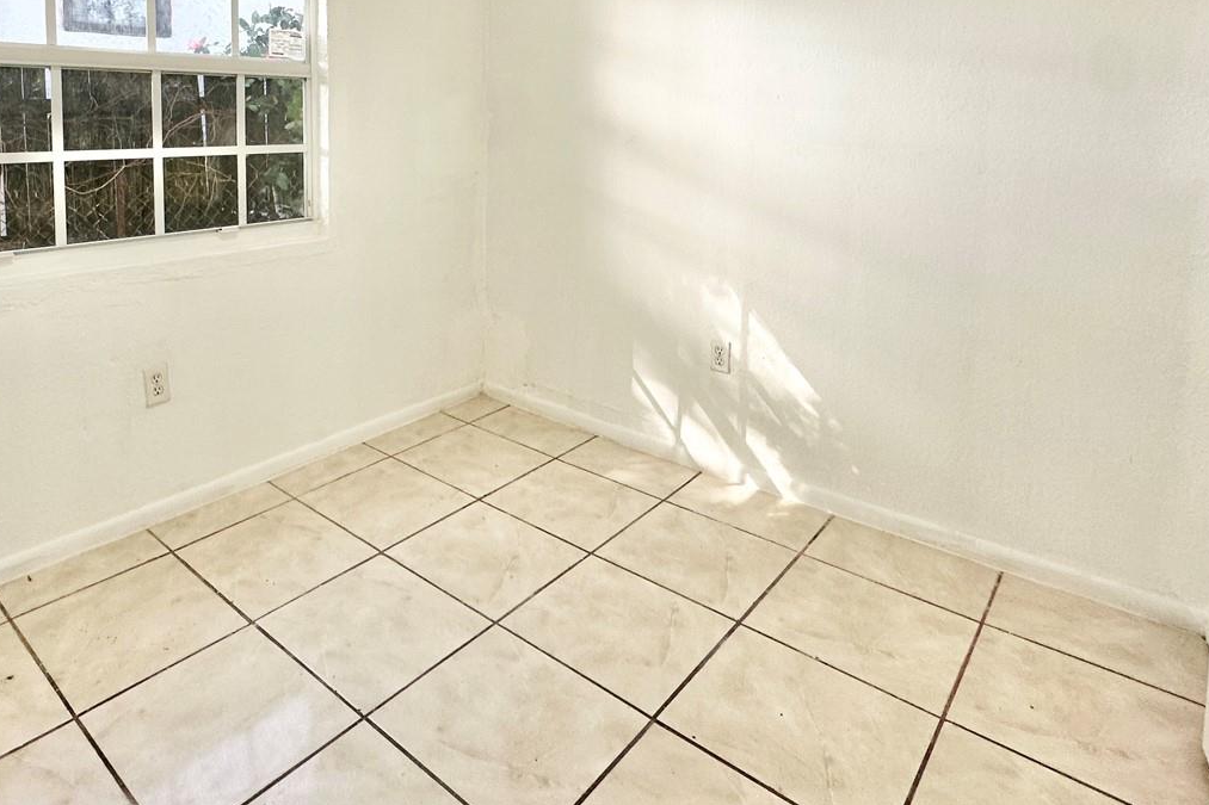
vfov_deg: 51.8
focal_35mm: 23
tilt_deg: -4.0
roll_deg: -0.3
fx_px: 772
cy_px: 168
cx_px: 422
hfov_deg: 74.2
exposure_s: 1/120
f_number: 2.2
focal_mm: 2.22
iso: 80
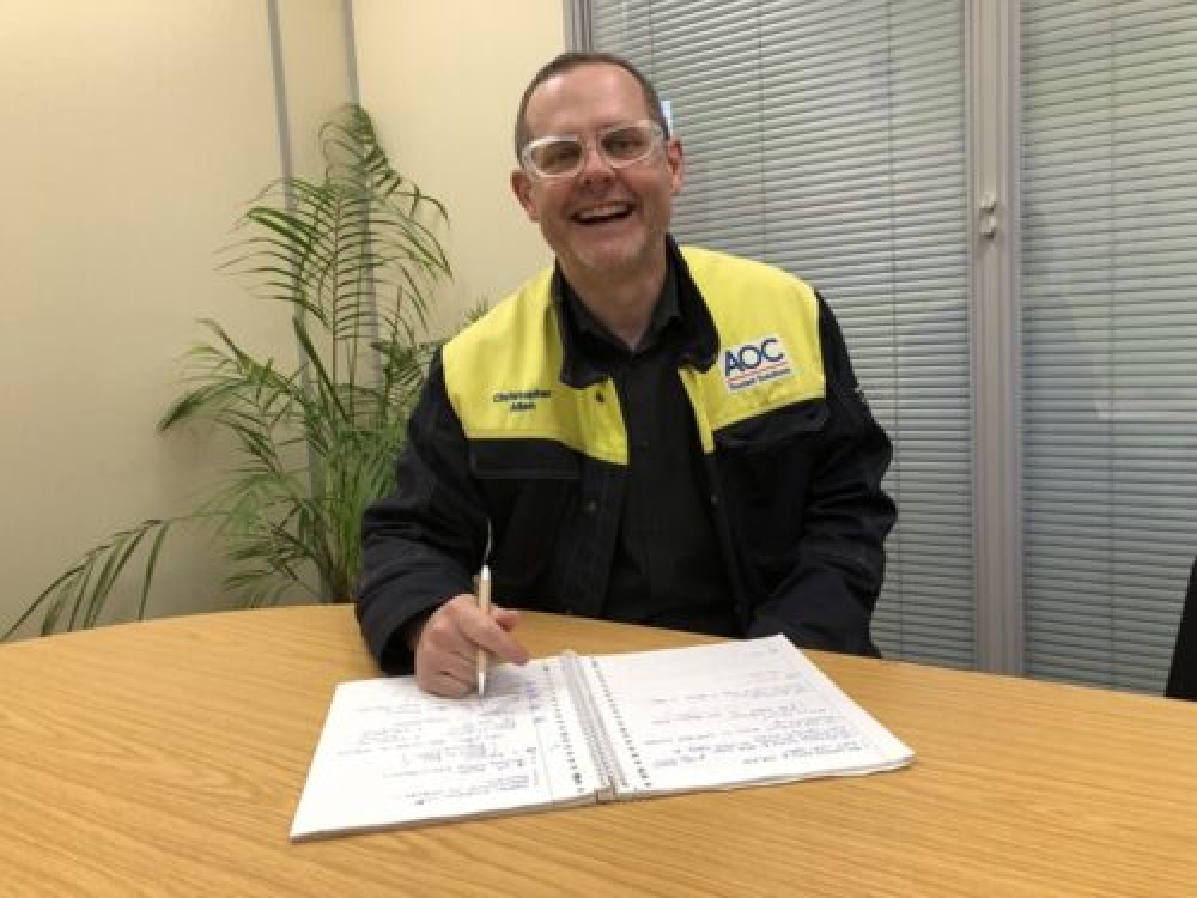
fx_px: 968
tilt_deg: -5.6
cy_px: 449
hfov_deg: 63.4
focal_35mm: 28
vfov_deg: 49.7
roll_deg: +2.9
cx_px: 598
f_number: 1.8
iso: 40
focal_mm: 3.99
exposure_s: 1/33
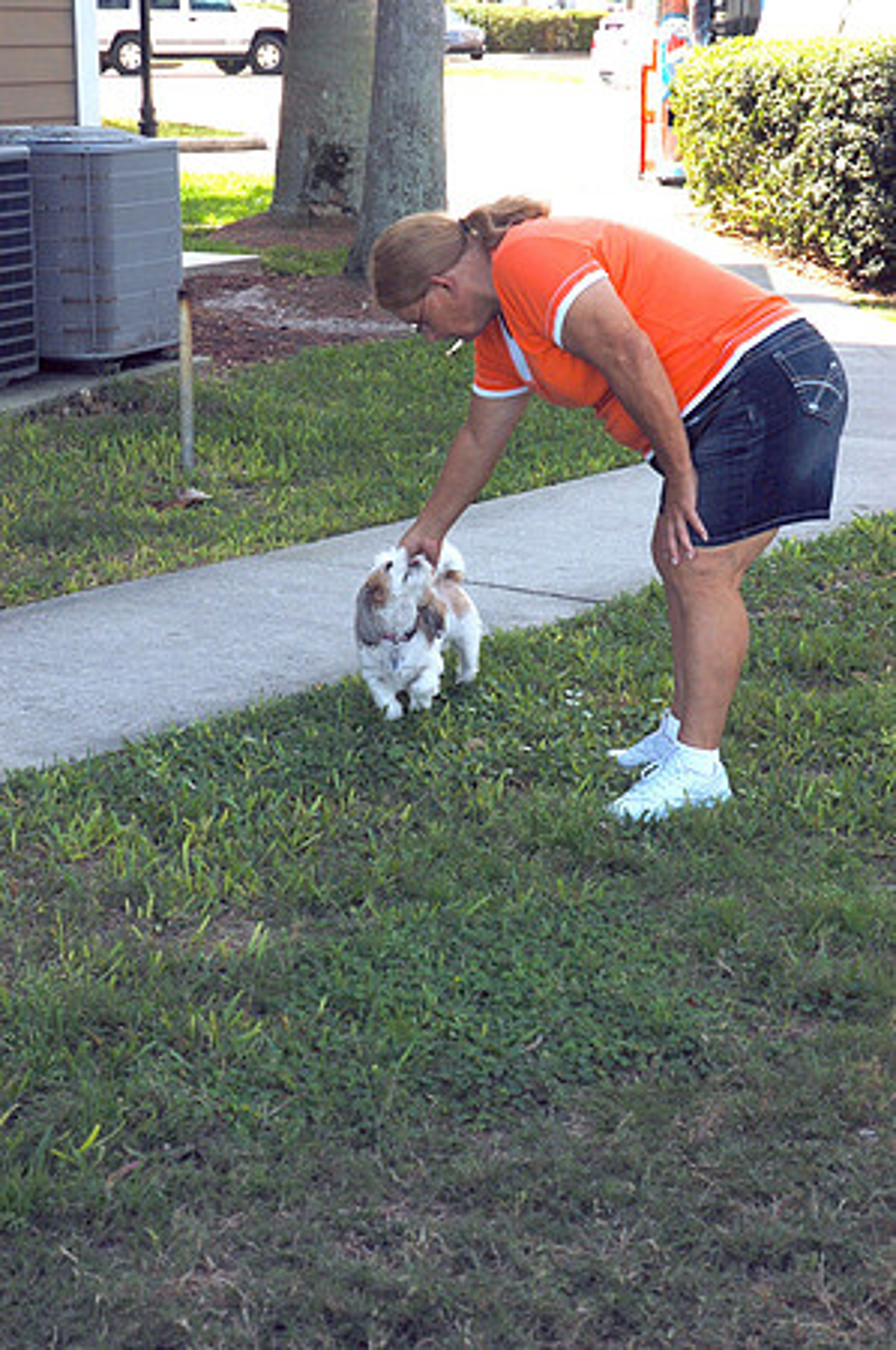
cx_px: 448
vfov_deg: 27.0
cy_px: 675
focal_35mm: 75
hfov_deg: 18.1
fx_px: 2806
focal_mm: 50
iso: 200
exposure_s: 1/500
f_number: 8
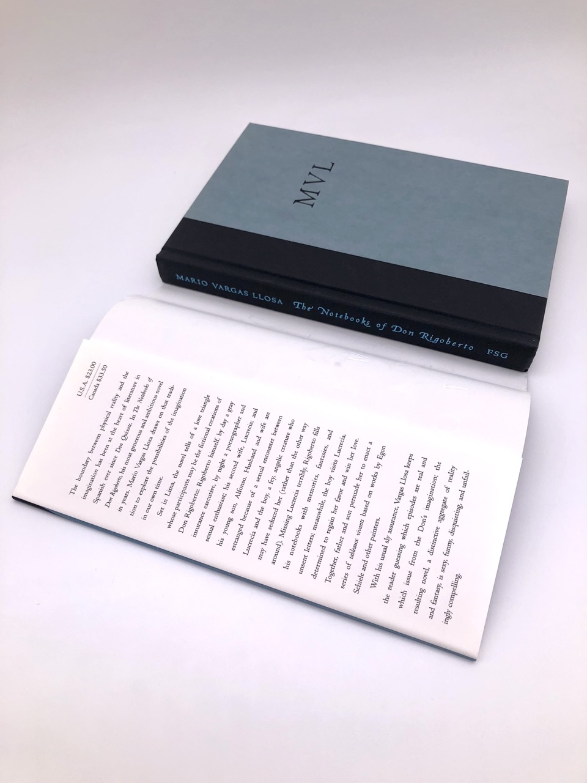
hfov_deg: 49.7
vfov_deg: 63.4
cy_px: 392
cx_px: 294
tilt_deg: -51.2
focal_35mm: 28
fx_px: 633
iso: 20
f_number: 1.8
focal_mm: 3.99
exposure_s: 1/533
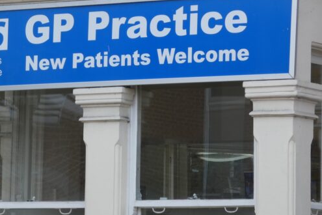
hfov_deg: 8.0
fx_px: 2307
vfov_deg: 5.3
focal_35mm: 258
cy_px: 37
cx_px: 103
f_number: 5.4
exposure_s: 1/100
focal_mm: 28.8
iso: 80
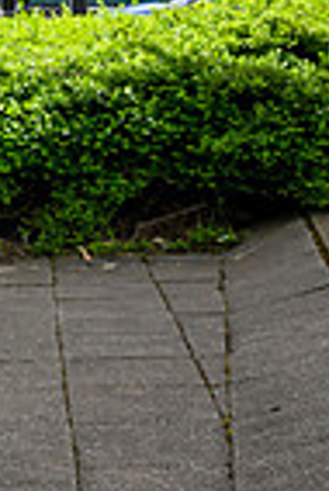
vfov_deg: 16.4
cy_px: -239
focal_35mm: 114
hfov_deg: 10.5
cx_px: -449
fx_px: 1559
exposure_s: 1/1000
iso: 500
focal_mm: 24
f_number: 6.3
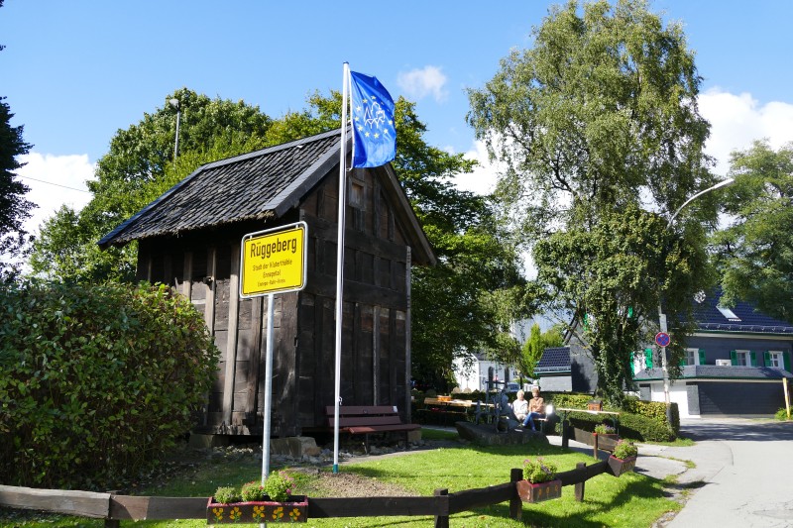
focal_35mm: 32
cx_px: 396
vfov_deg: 41.1
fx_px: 705
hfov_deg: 58.7
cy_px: 264
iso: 125
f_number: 3
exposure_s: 1/2000
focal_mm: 11.6
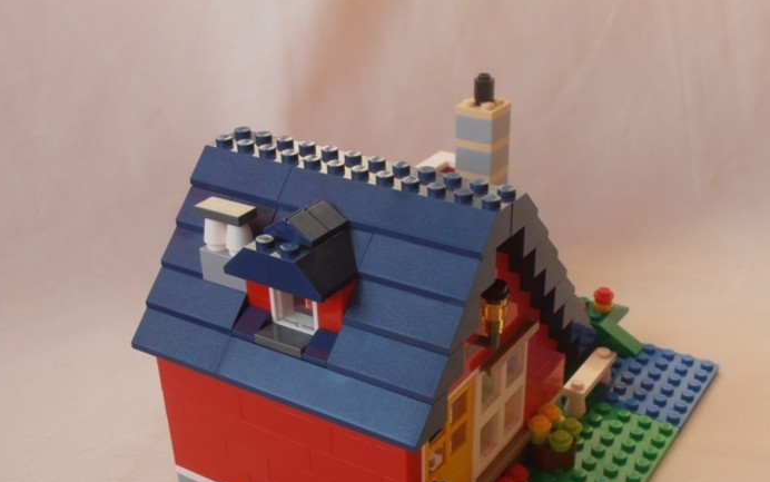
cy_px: 371
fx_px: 1071
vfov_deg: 25.0
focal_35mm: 51
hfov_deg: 39.5
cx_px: 436
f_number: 3.9
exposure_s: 1/60
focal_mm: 6.61
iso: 80
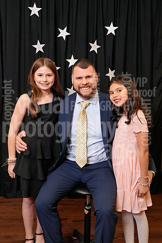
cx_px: 81
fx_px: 304
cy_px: 122
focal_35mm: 45
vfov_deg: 43.6
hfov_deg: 29.9
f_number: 8
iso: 800
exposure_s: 1/80
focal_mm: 30
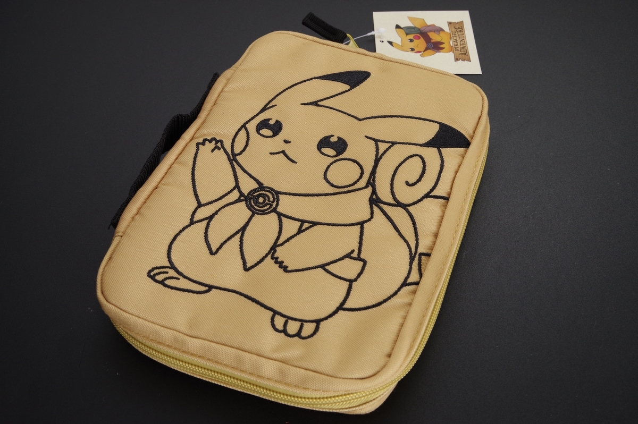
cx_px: 319
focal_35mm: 42
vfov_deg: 31.8
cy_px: 212
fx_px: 744
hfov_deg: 46.4
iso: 800
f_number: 10
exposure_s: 1/15
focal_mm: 28
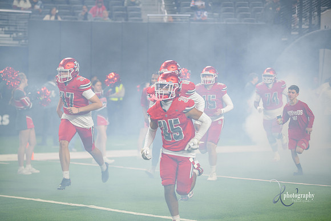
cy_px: 110
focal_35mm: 130
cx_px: 166
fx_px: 1196
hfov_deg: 15.8
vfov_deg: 10.6
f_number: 2.8
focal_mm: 130
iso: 1000
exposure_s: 1/400
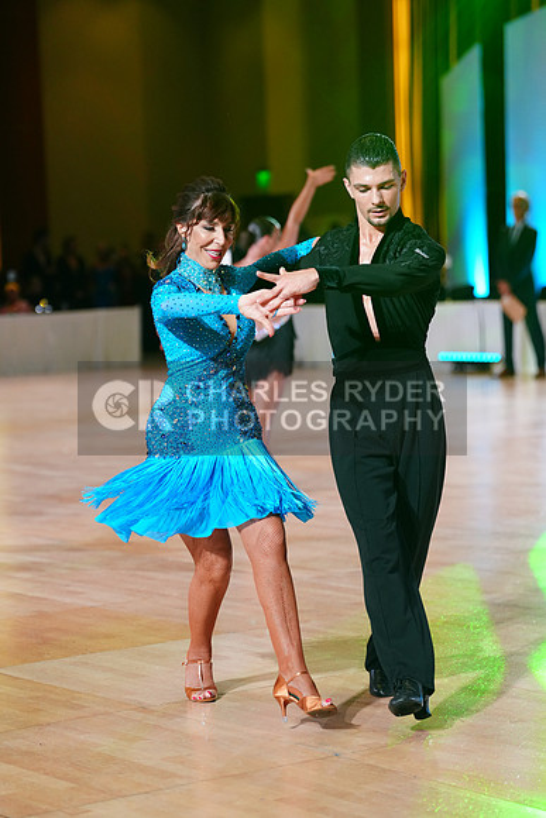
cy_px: 409
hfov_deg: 13.0
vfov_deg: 19.5
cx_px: 273
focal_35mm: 105
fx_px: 2387
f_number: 2.8
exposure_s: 1/400
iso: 2000
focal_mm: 105
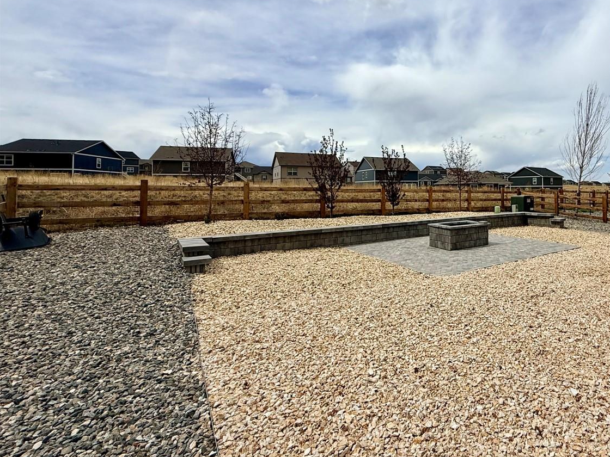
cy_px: 180
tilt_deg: +1.1
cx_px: 435
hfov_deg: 77.4
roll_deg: +0.2
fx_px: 352
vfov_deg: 65.3
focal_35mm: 20
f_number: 2.2
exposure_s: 1/5155
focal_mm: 2.22
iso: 50
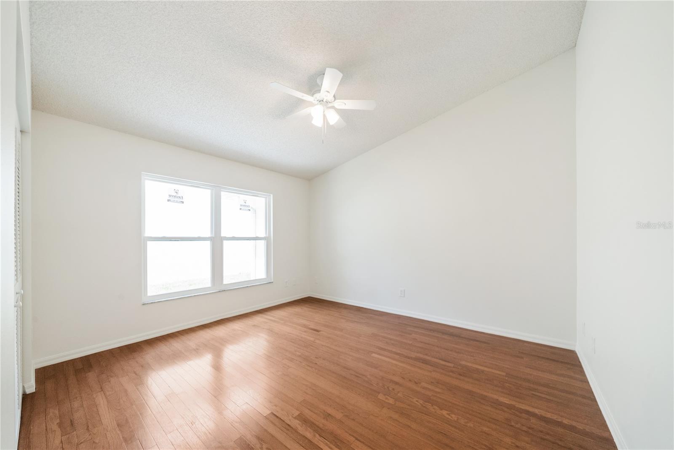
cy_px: 225
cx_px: 337
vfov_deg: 90.1
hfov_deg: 112.6
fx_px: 225
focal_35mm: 12
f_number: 9
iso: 1000
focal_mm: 12
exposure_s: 1/30
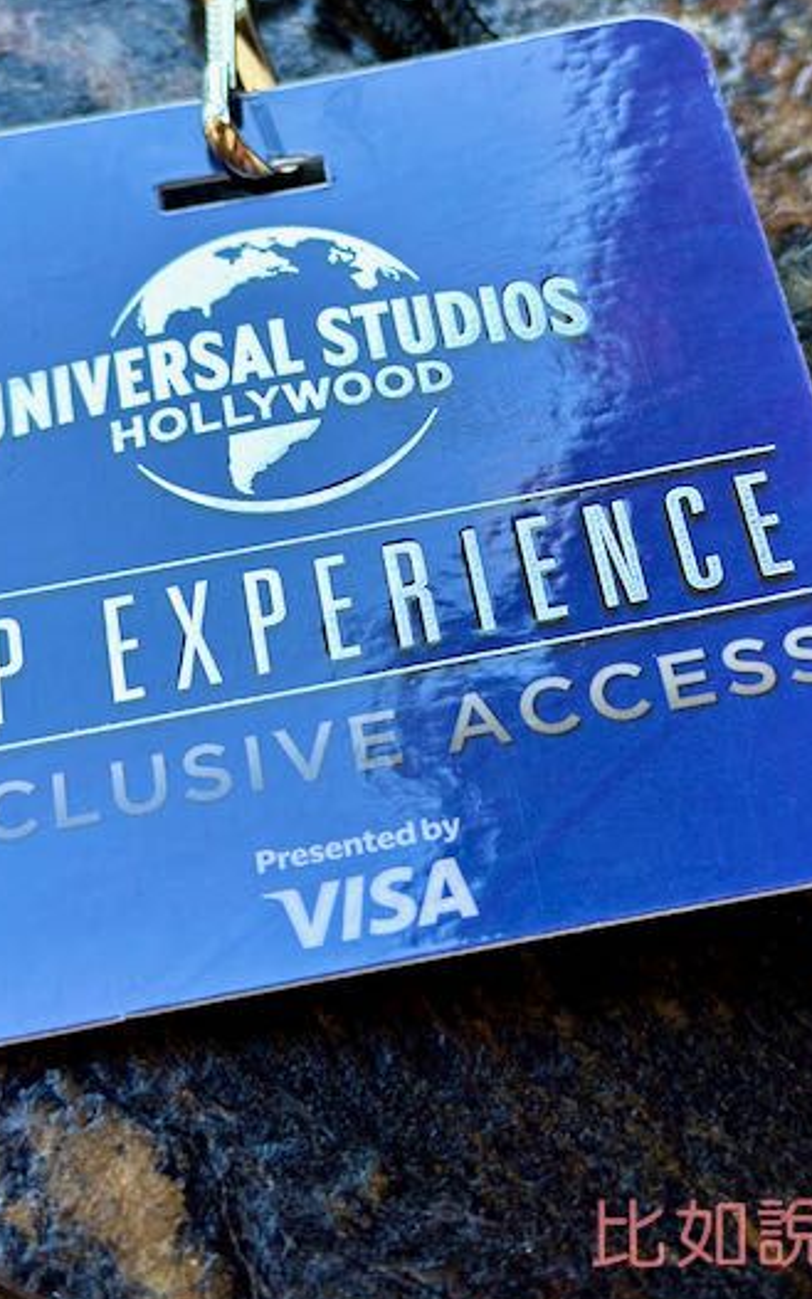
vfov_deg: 28.8
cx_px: 370
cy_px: 420
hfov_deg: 18.4
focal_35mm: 71
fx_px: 2513
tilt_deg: -55.9
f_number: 1.78
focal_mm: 6.86
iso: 50
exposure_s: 1/121
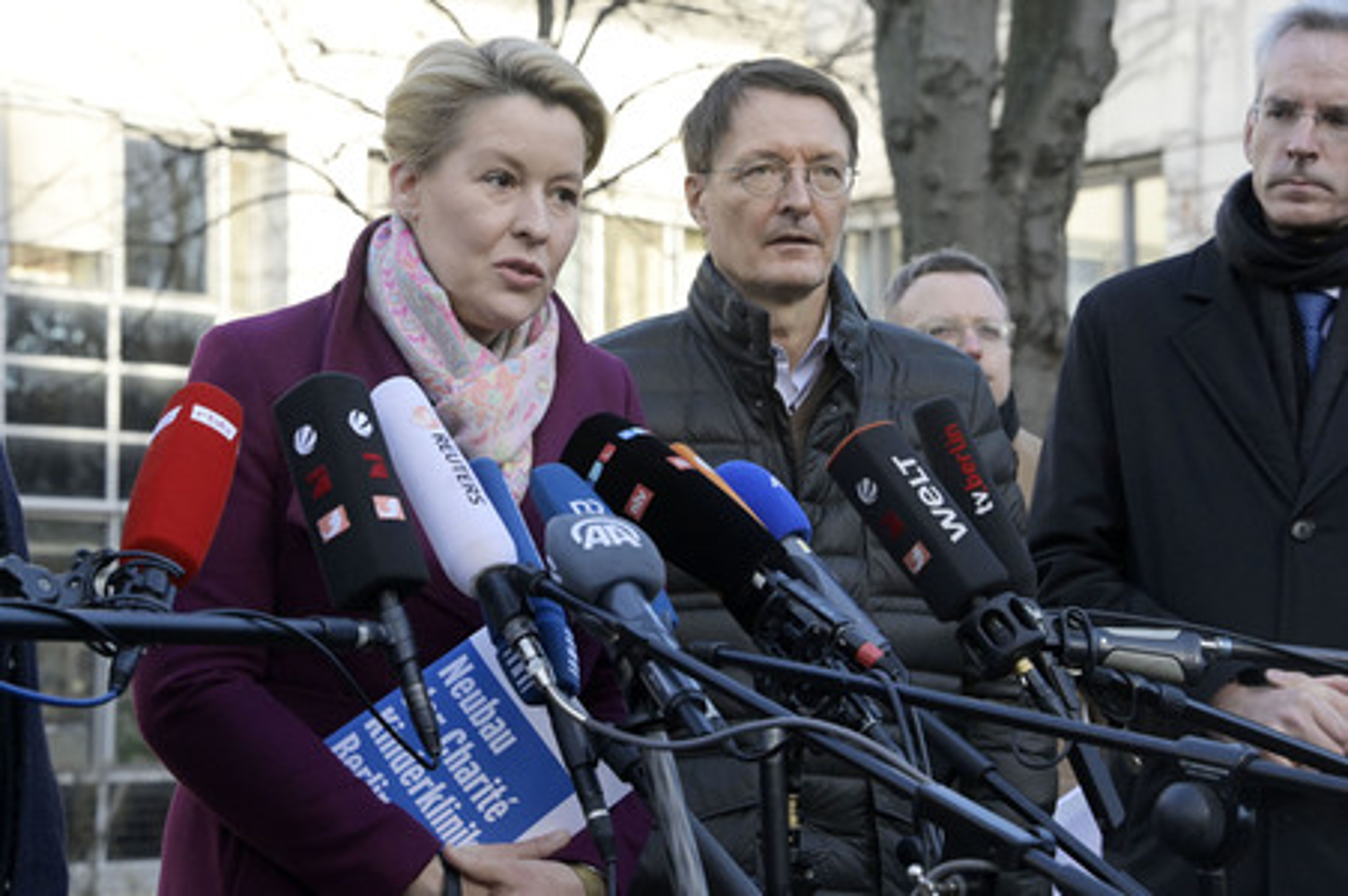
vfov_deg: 13.7
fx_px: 3742
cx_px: 674
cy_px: 448
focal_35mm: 100
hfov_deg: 20.4
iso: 4000
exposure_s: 1/1000
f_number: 8
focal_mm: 100
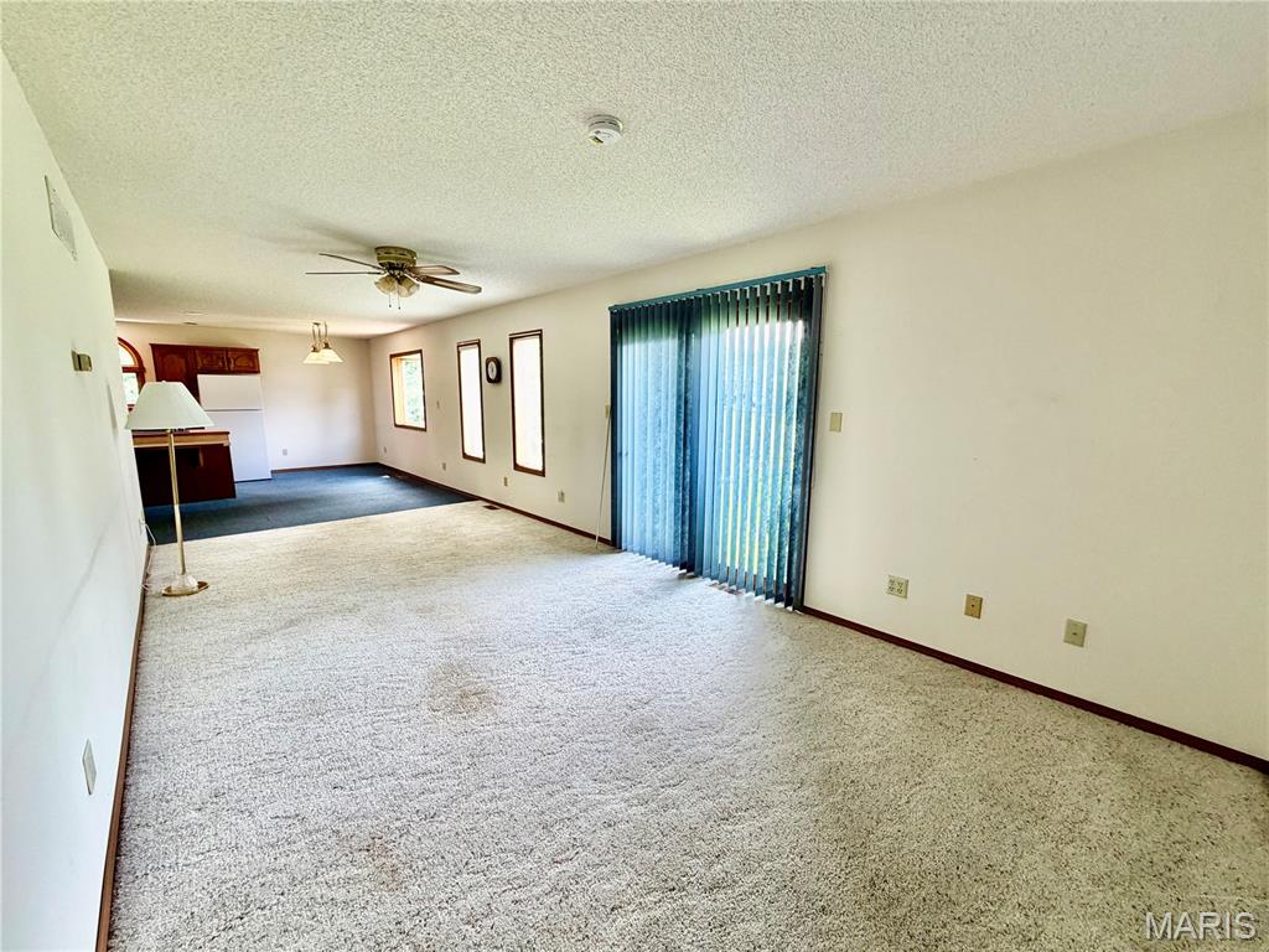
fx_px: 513
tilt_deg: -9.3
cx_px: 634
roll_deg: -0.2
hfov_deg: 102.1
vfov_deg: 85.7
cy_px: 476
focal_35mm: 14
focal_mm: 2.22
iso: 125
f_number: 2.2
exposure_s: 1/121
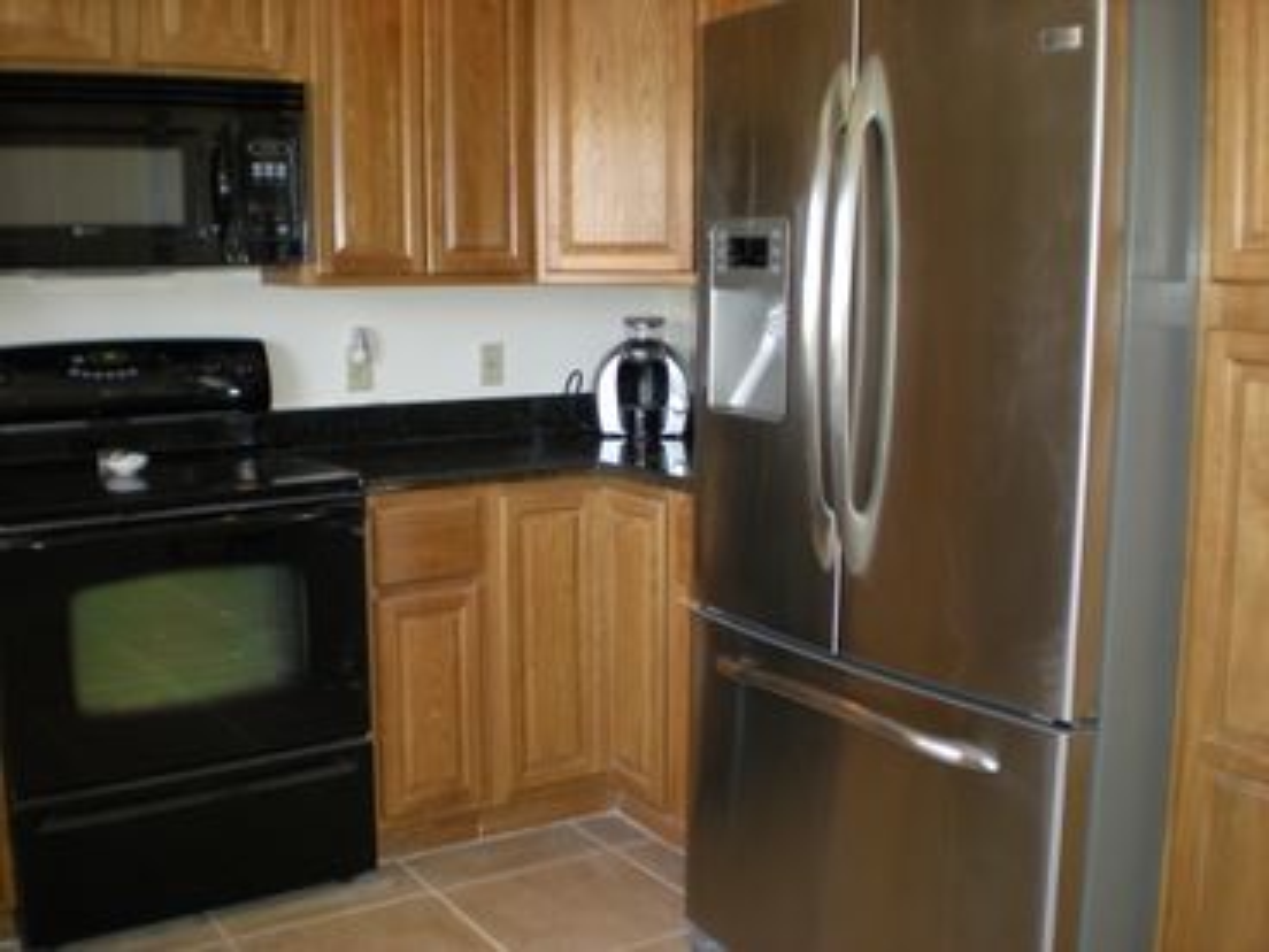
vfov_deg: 37.7
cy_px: 476
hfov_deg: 49.0
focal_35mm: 38
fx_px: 1393
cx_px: 634
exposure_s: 1/30
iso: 145
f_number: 3.1
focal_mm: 6.3
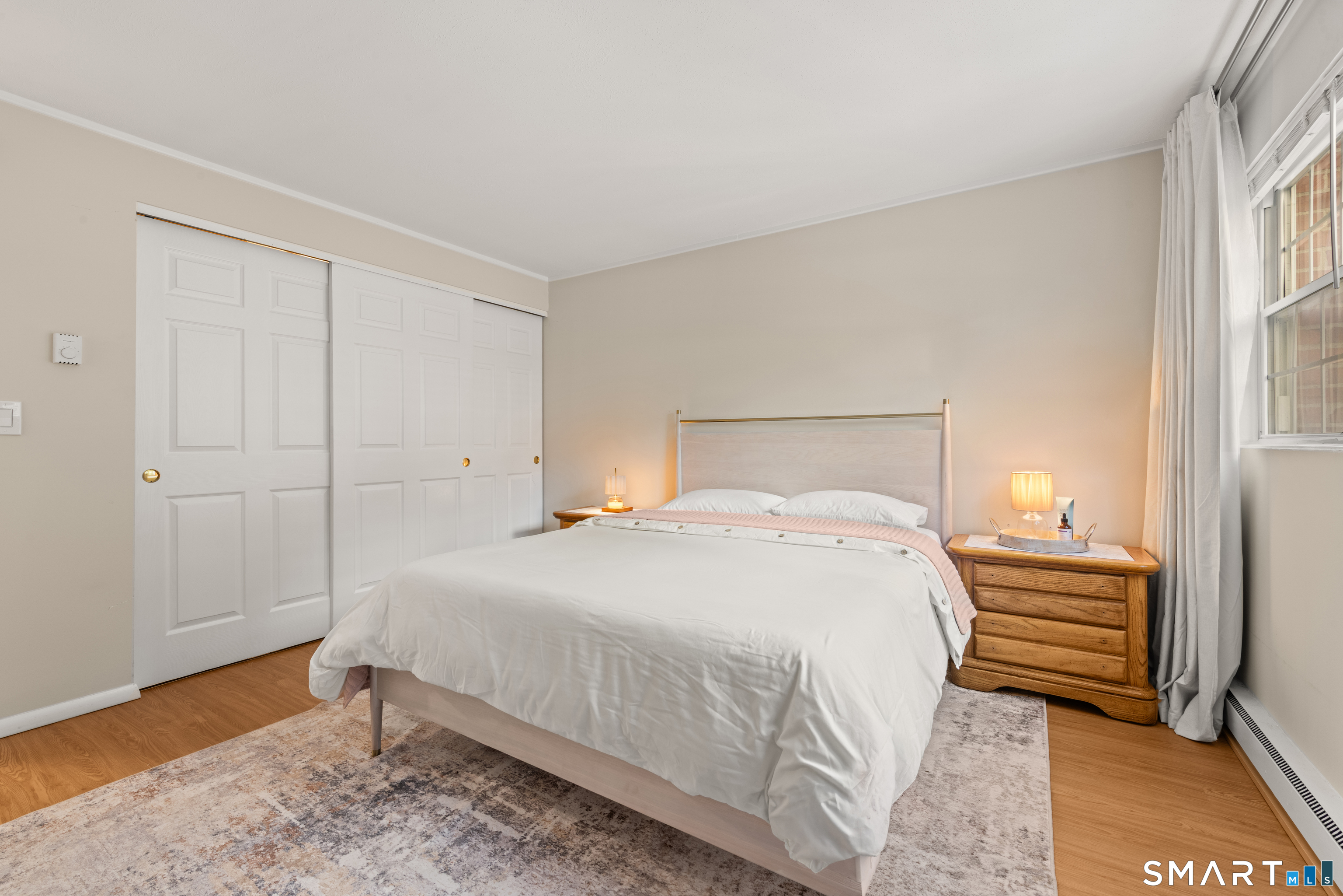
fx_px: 560
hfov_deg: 100.4
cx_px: 672
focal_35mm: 15
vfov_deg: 77.3
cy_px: 448
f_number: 11
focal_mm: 15
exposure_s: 2
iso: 250
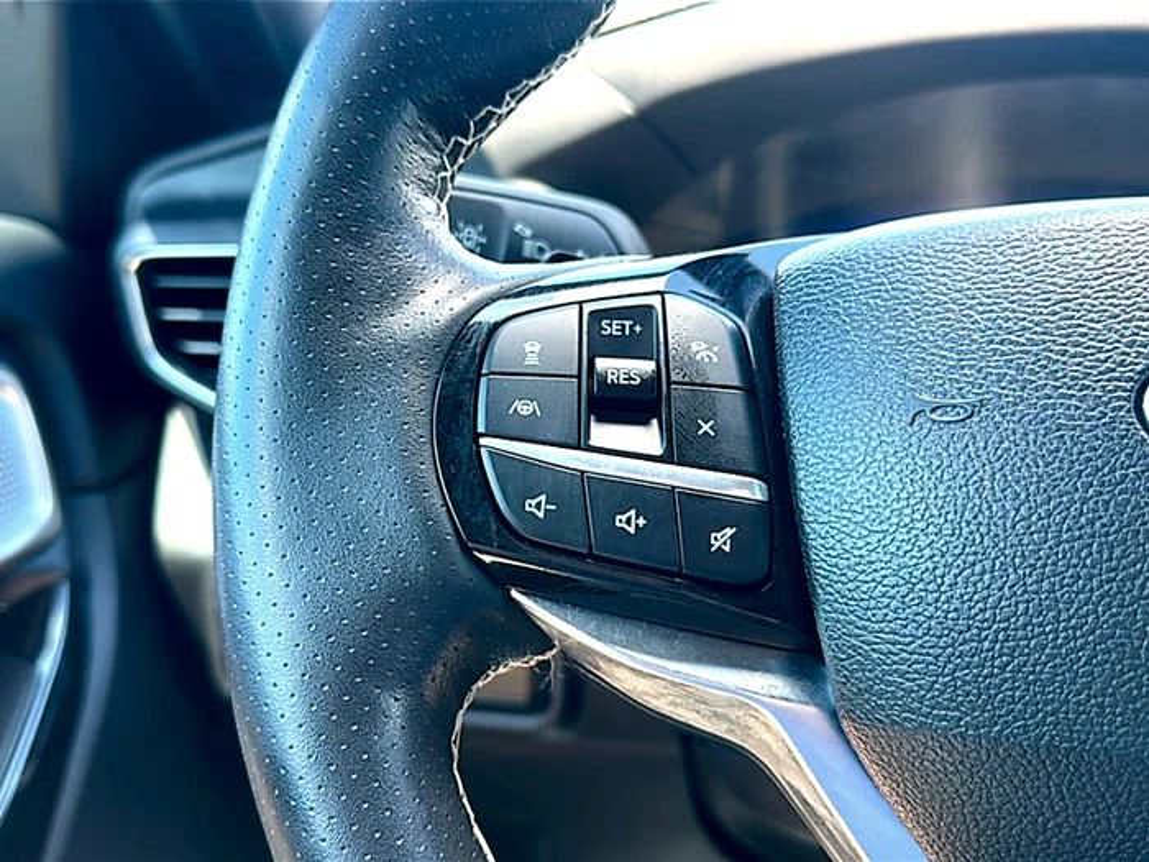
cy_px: 431
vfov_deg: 48.2
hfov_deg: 61.7
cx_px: 574
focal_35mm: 29
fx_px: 963
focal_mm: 6.86
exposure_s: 1/84
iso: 64
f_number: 1.78
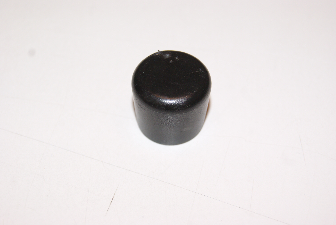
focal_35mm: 75
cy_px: 112
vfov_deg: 18.2
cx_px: 168
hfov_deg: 27.0
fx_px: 701
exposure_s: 1/160
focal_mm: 50
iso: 400
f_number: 5.6
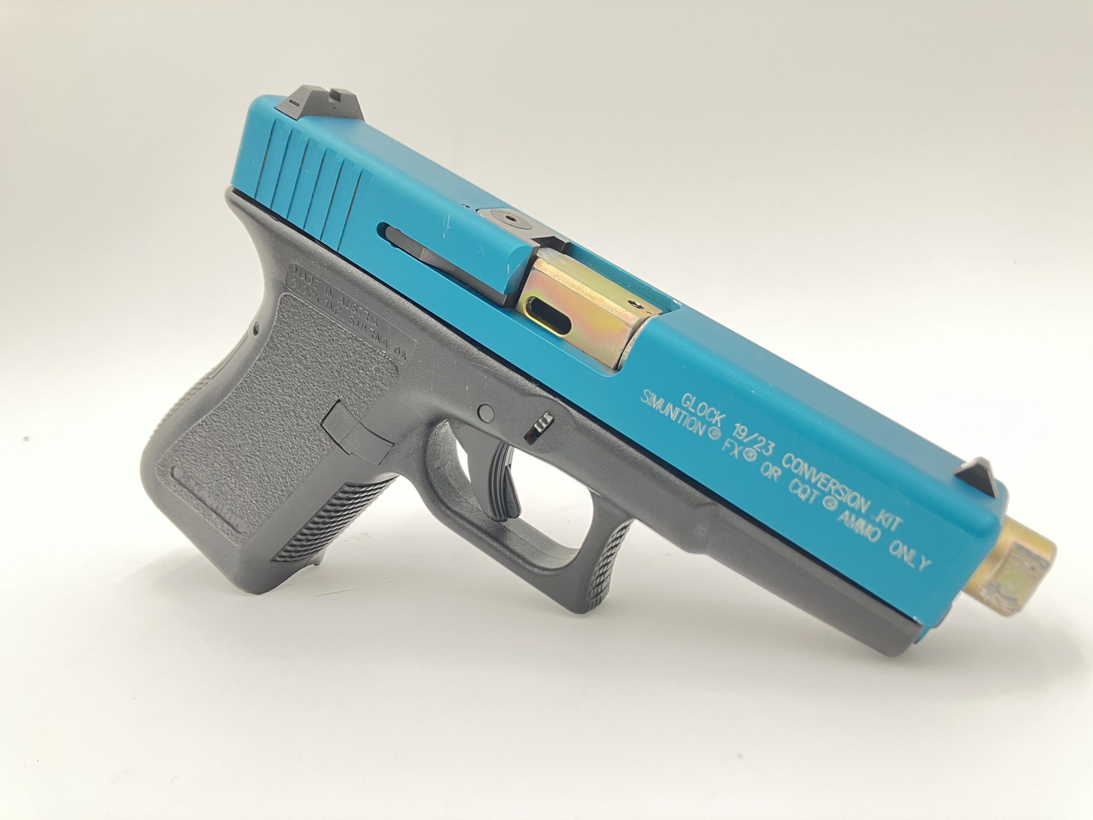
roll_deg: +5.8
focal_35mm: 28
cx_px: 546
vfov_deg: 49.7
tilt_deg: -9.0
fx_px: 884
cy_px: 410
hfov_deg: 63.4
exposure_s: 1/60
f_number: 1.8
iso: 100
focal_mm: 3.99
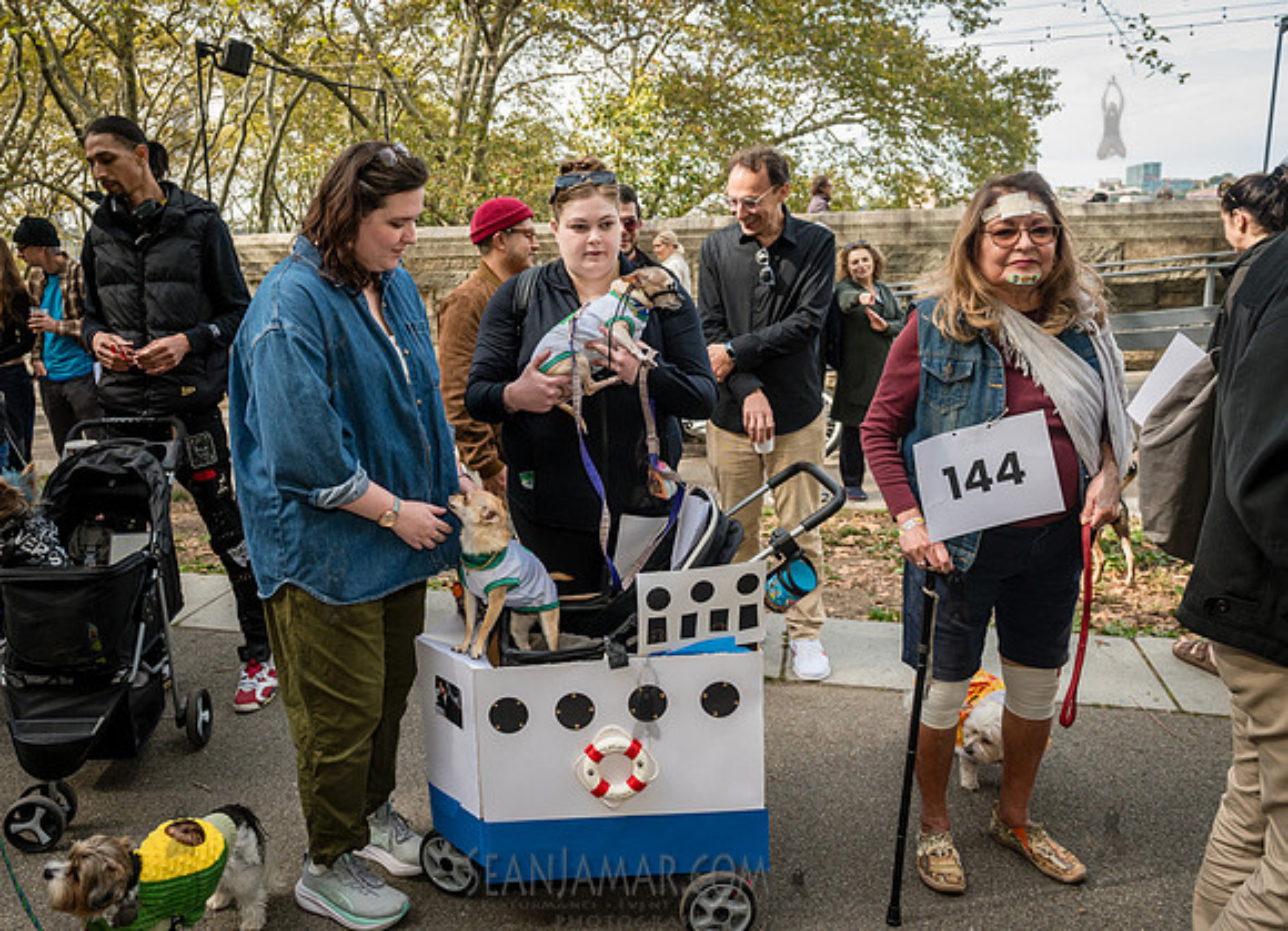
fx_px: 998
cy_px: 432
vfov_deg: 50.0
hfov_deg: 65.3
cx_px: 539
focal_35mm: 27
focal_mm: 24
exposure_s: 1/1250
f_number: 5
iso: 1000
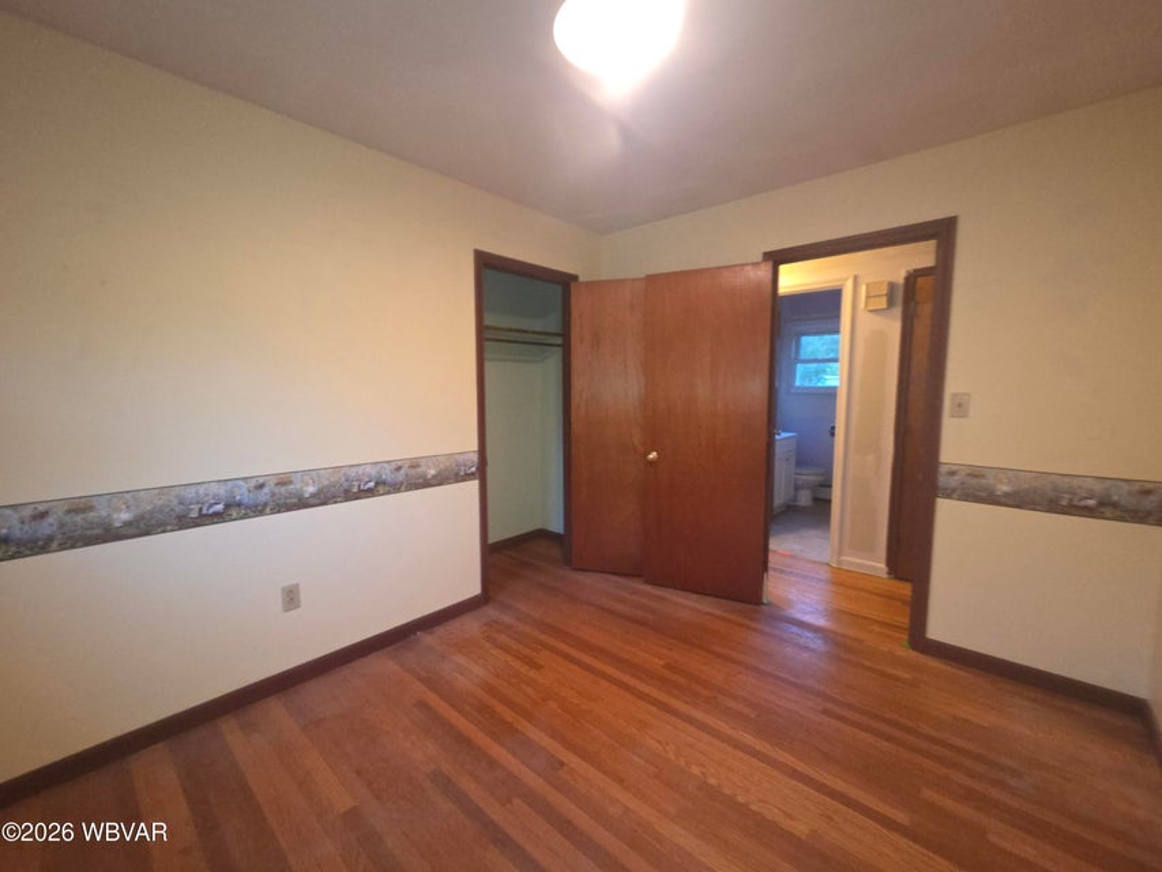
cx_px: 581
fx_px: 436
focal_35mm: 13
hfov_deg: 106.2
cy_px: 436
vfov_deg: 89.9
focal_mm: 2.2
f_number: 2.2
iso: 320
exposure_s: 1/8
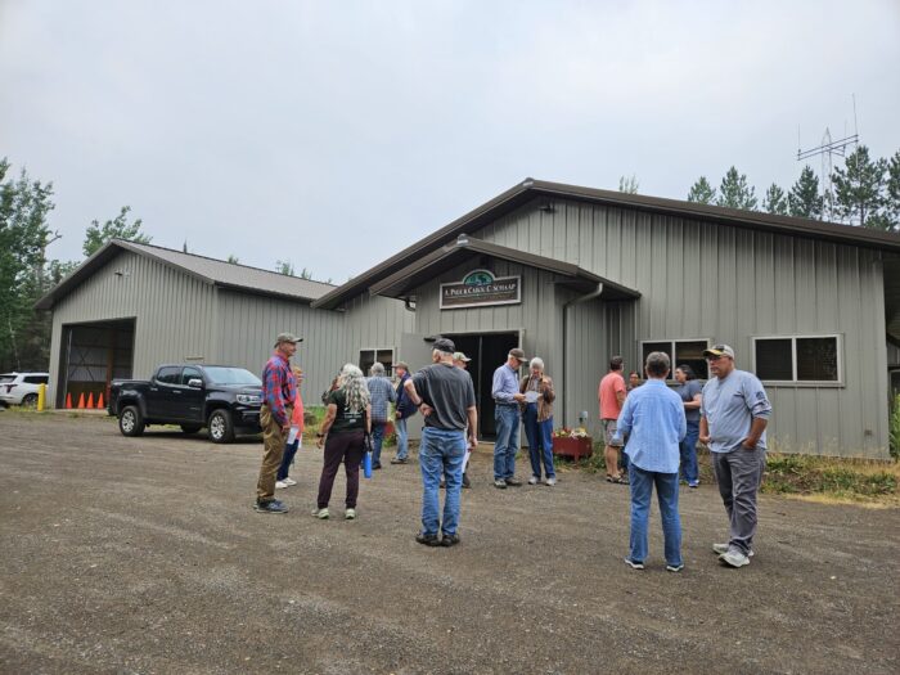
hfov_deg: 73.9
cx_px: 450
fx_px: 598
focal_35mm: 23
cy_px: 338
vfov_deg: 58.9
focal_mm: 5.4
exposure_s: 1/1067
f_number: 1.8
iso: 25
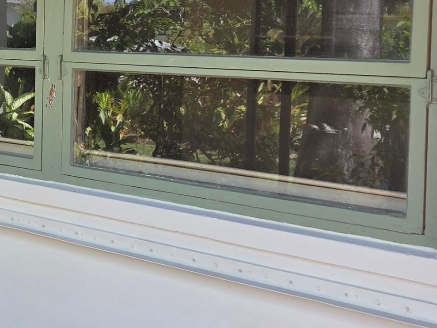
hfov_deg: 26.2
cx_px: -69
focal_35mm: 67
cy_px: 80
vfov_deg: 21.7
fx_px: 846
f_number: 1.8
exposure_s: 1/180
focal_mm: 5.4
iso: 32
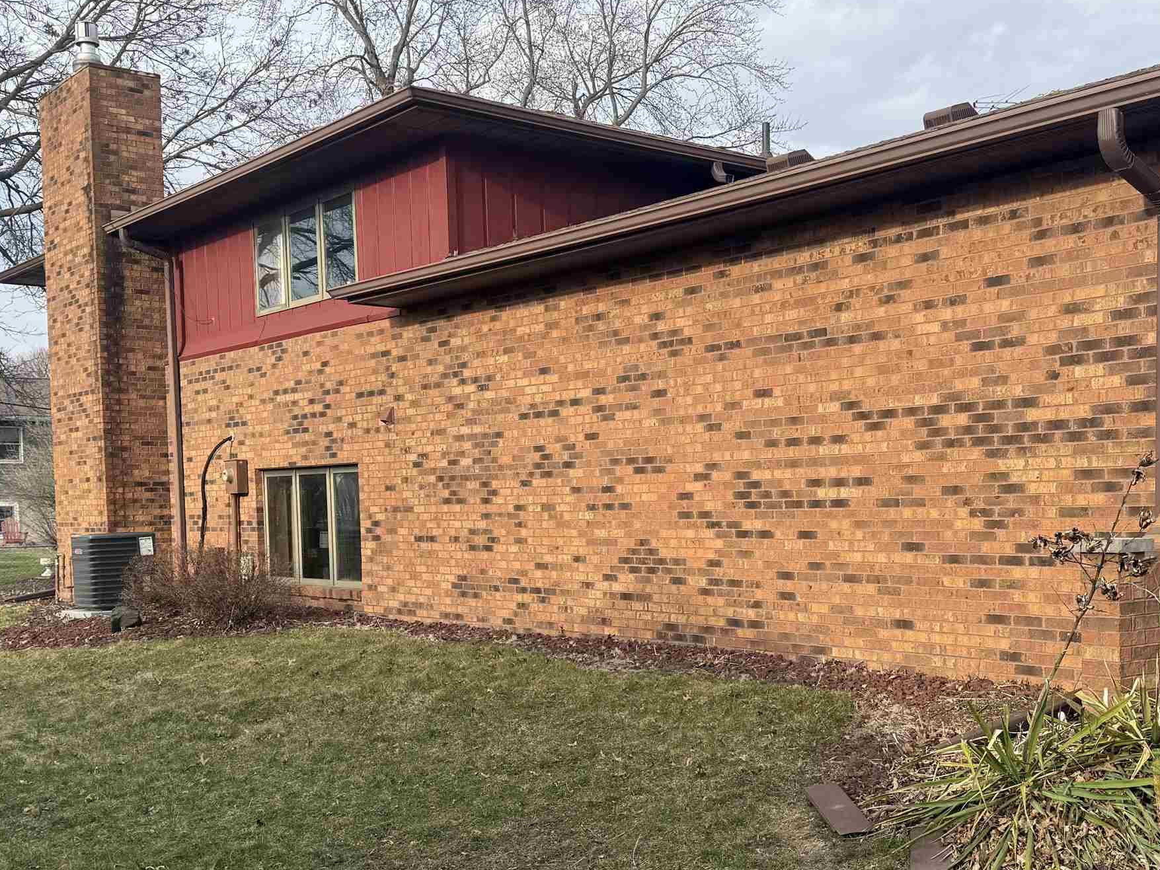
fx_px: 1408
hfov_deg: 44.5
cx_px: 714
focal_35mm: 42
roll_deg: +1.2
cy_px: 563
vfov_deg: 34.1
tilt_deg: -2.1
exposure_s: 1/1464
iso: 80
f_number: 1.78
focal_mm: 6.76
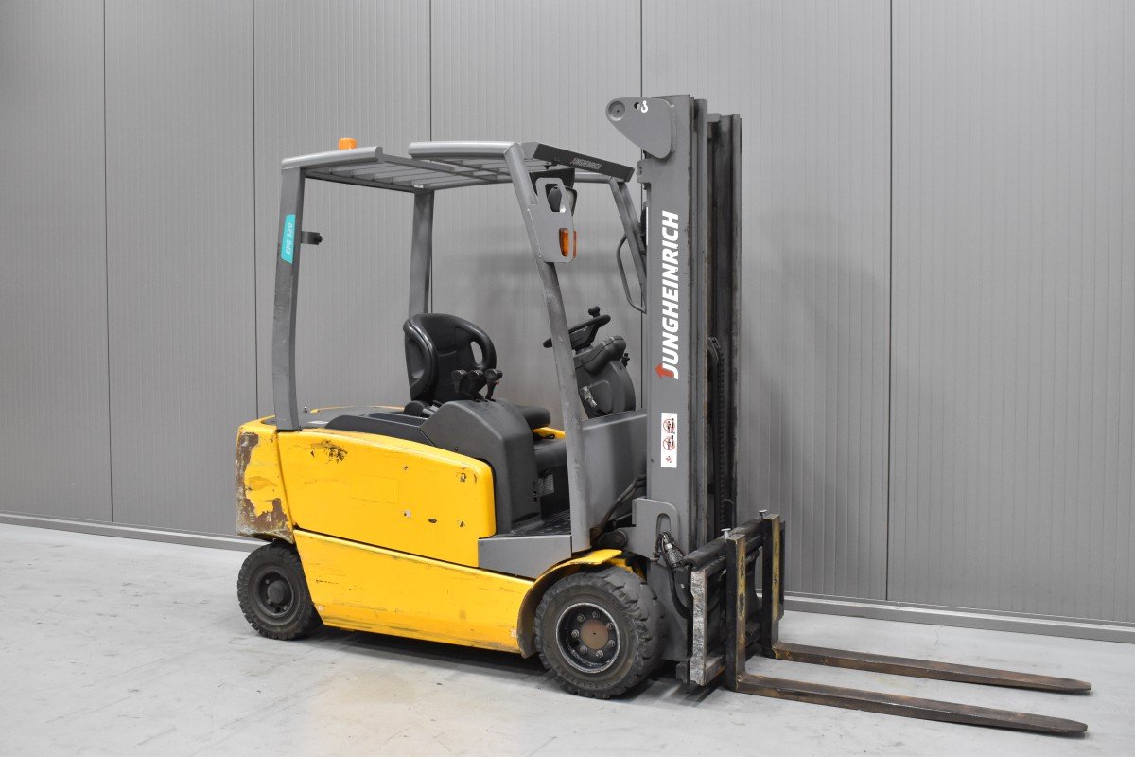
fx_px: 1135
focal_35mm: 36
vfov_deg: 36.9
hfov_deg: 53.1
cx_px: 568
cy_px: 378
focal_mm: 24
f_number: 5.6
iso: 1600
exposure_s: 1/30
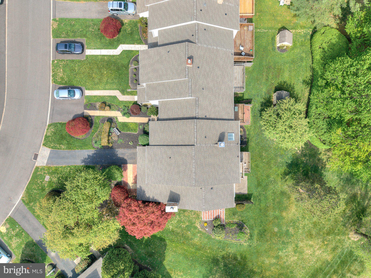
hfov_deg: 71.6
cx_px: 186
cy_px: 139
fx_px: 257
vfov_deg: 56.8
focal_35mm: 24
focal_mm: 8.7
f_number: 1.8
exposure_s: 1/2000
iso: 140
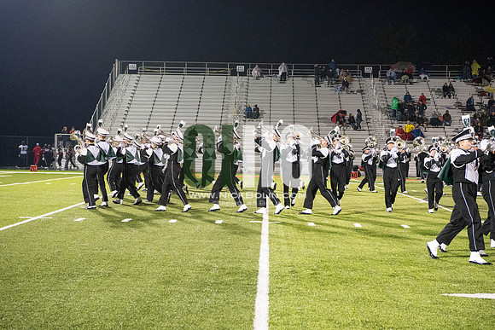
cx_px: 248
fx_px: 963
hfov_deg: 28.8
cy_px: 165
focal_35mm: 70
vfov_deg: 19.5
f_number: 5.6
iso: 5000
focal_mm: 70
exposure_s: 1/200
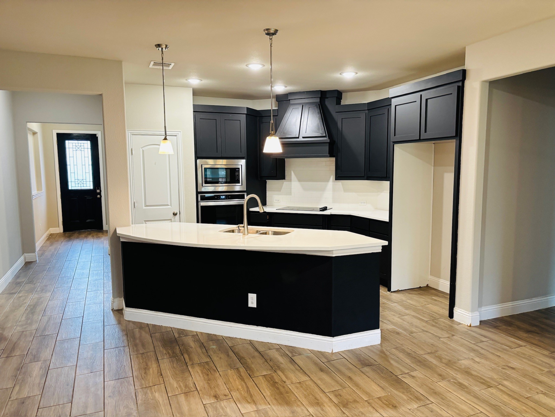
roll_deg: +2.5
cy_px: 208
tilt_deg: -6.3
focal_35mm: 26
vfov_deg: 53.1
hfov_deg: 67.3
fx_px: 417
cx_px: 278
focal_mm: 5.96
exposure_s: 1/60
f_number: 1.6
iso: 200
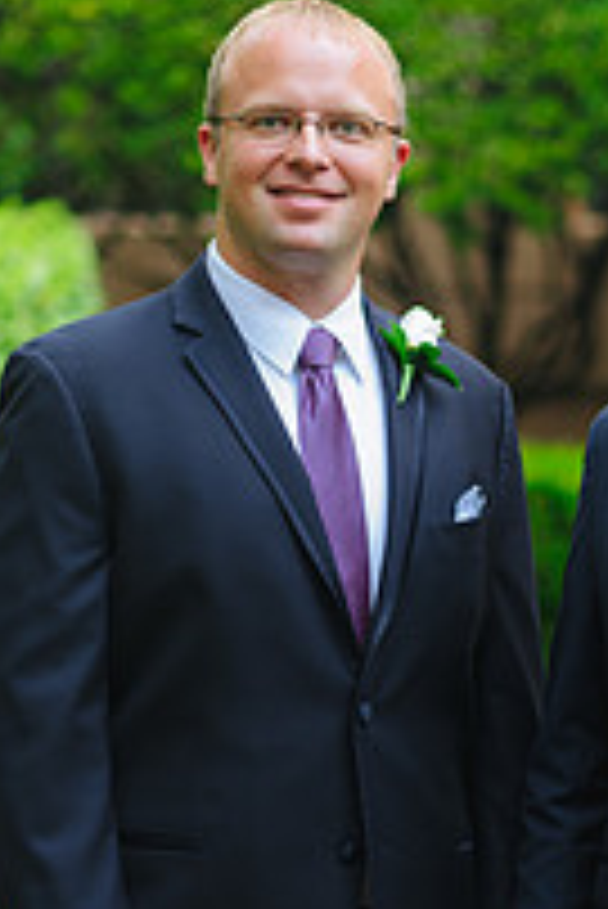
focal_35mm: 189
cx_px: 554
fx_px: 4779
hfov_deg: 7.3
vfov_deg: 10.8
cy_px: 792
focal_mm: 85
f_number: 2.2
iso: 400
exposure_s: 1/250
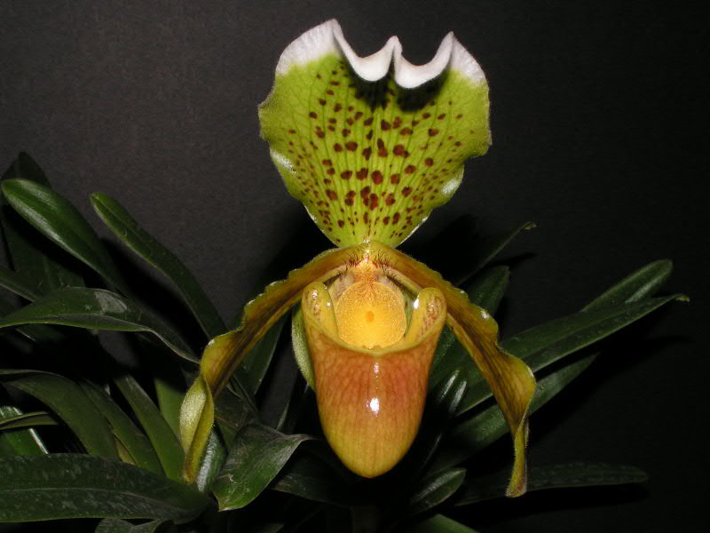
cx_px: 355
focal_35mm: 79
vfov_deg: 18.7
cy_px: 266
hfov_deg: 24.7
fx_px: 1620
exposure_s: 1/50
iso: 100
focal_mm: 12.1
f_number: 8
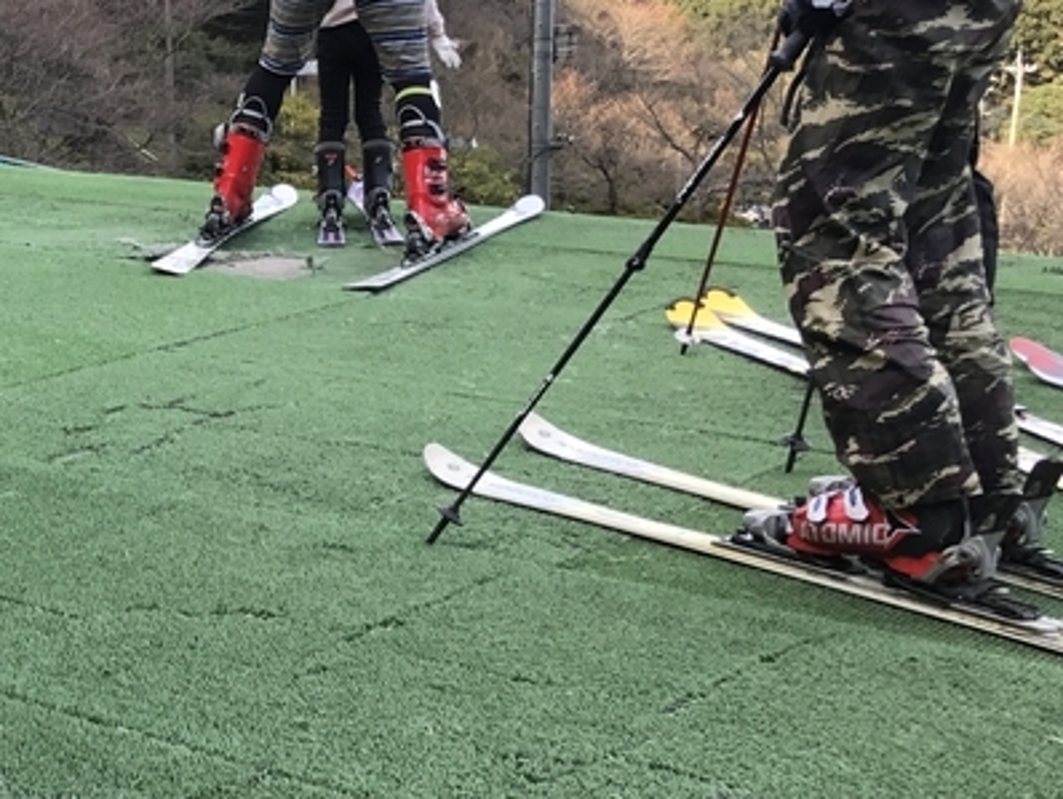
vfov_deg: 20.4
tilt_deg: -7.9
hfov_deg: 25.0
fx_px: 2212
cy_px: 302
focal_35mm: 72
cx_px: -134
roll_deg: +1.0
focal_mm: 3.99
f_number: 1.8
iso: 20
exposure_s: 1/277
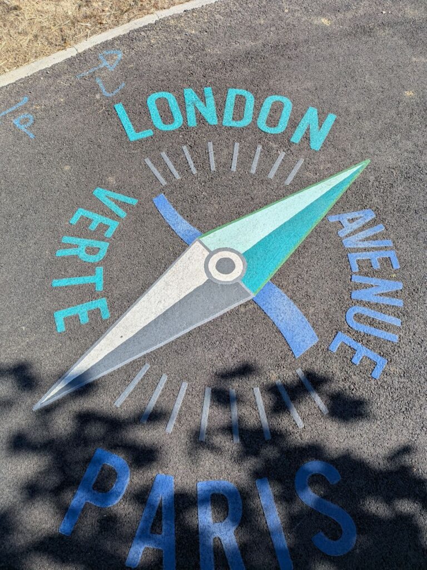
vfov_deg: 71.6
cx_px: 214
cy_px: 285
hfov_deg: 56.8
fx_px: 395
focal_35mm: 24
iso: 29
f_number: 1.7
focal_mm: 4.53
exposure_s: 1/1527
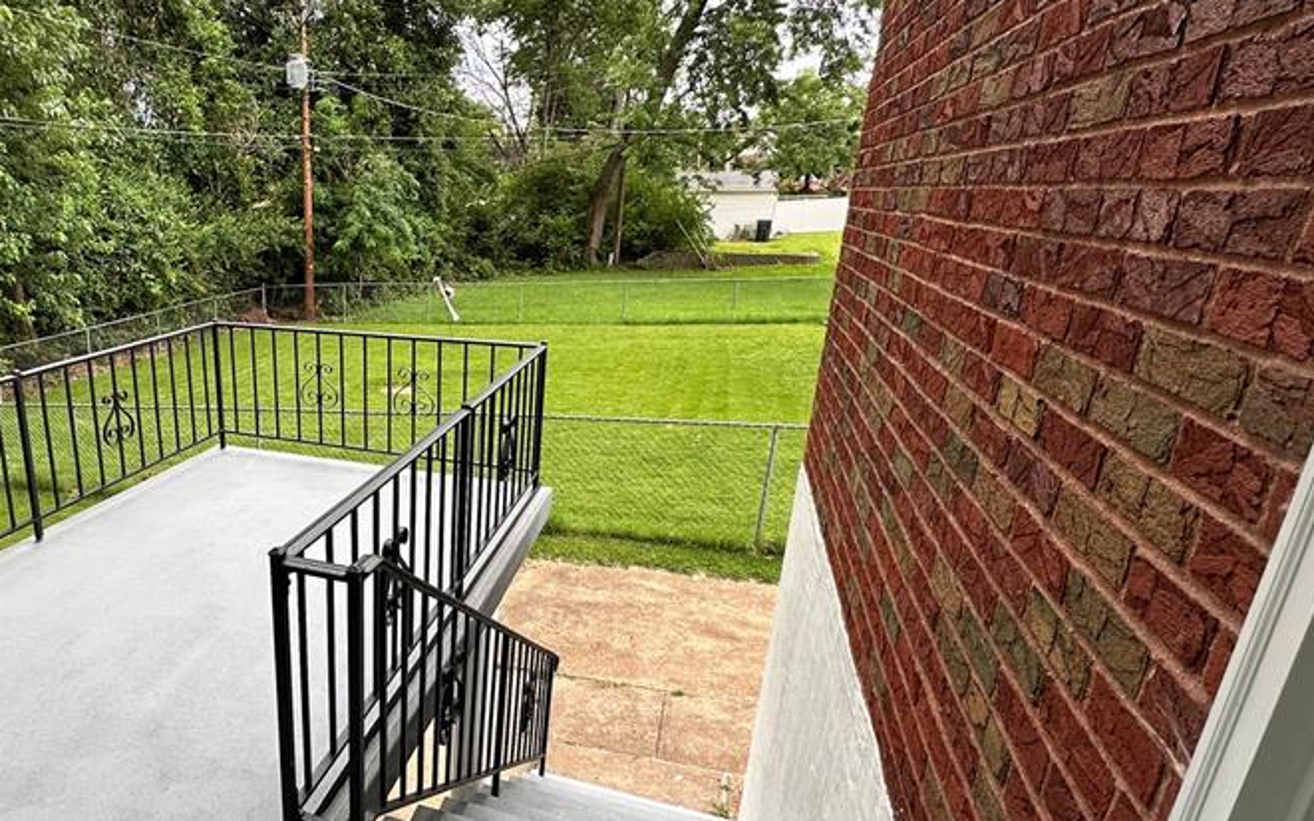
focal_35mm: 23
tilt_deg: -18.1
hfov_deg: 73.0
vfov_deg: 52.8
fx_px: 824
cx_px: 366
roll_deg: -0.4
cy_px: 461
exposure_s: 1/273
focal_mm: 2.22
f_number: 2.2
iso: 40
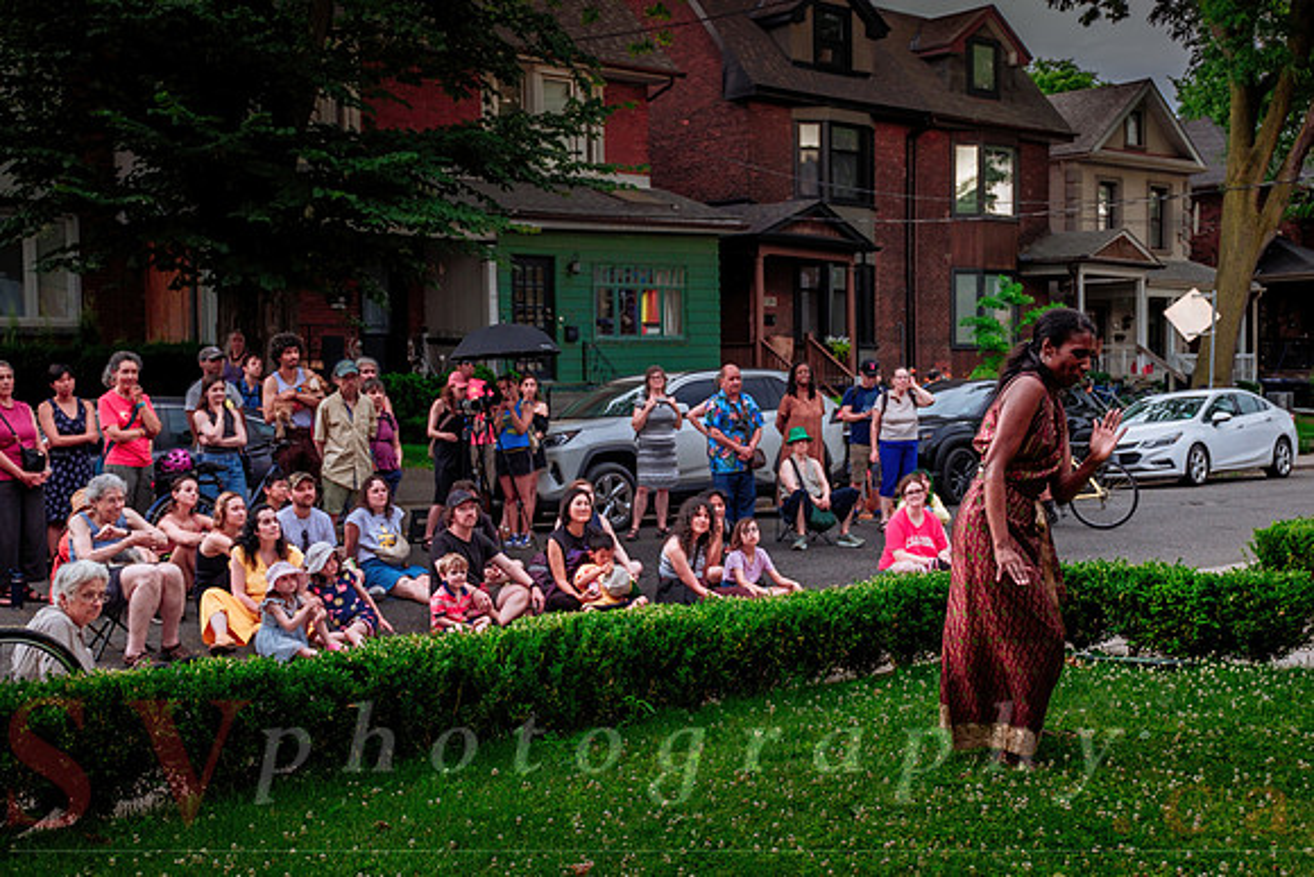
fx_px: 1459
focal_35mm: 40
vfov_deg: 33.4
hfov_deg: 48.4
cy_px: 462
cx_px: 715
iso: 500
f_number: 2.8
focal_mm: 24.2
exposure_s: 1/200
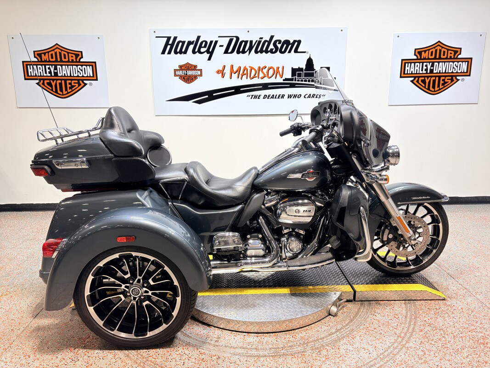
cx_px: 245
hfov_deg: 67.3
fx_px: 368
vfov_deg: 53.1
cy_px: 184
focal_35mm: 26
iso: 50
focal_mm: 5.96
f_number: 1.6
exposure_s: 1/120
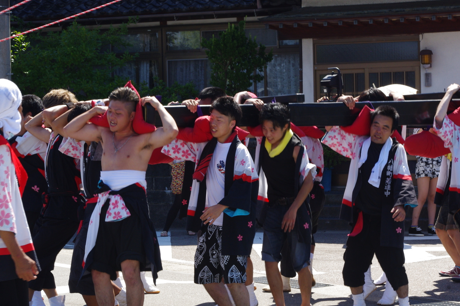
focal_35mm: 95
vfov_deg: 14.4
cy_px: 148
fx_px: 1213
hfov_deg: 21.5
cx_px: 229
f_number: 11
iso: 400
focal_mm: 55
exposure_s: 1/200
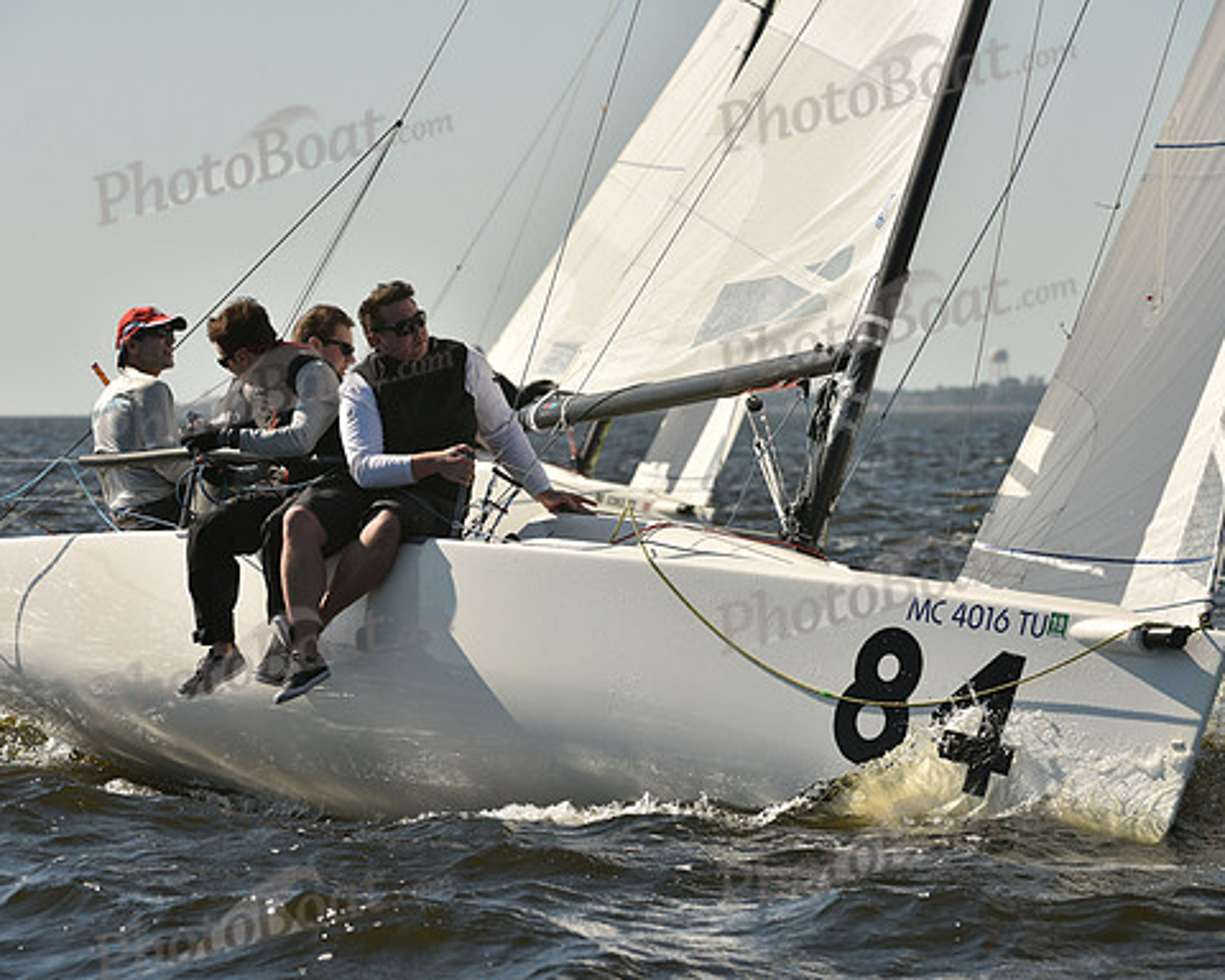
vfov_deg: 6.5
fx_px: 8629
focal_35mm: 238
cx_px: 587
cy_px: 491
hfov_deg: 8.1
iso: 250
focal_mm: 210
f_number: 8
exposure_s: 1/1250
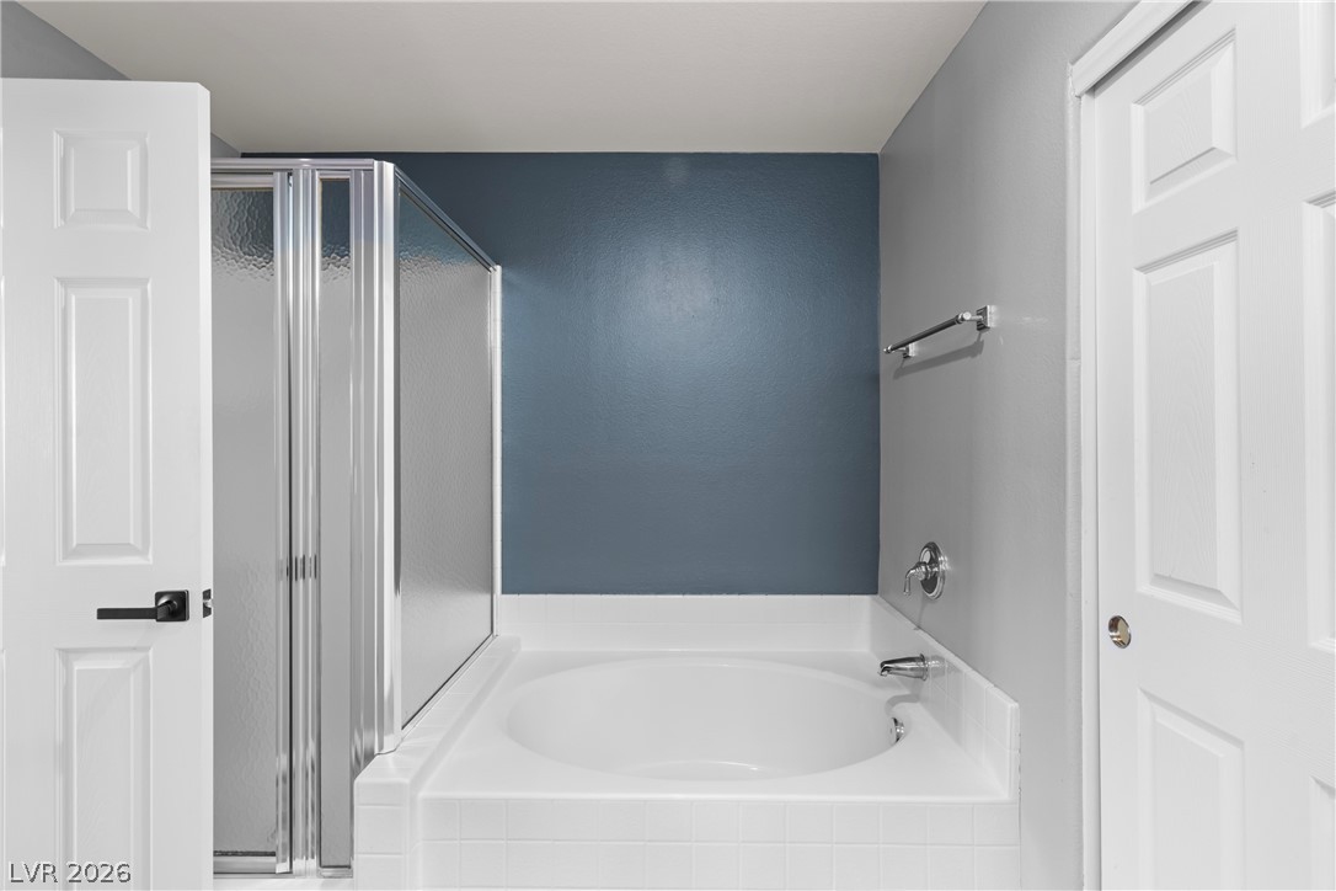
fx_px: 631
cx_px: 668
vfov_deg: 70.4
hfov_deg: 93.3
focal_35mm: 17
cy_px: 446
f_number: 8
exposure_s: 1/1.25
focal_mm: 17
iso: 400
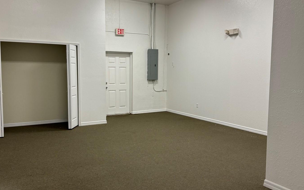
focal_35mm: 30
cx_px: 133
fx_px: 249
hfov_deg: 62.7
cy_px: 91
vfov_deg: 41.8
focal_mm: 6.76
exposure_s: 1/117
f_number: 1.78
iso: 160
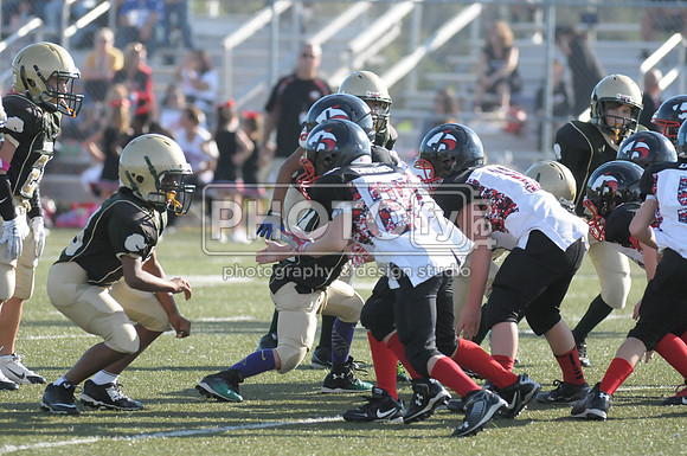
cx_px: 344
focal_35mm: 360
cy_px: 228
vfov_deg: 3.8
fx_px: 6860
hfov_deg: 5.7
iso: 1600
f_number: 4
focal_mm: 240
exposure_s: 1/4000
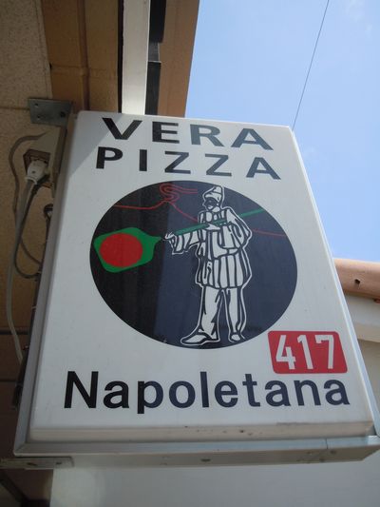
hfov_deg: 43.0
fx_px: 483
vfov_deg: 55.3
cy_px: 254
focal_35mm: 33
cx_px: 190
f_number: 4
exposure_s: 1/800
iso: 100
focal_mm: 5.9
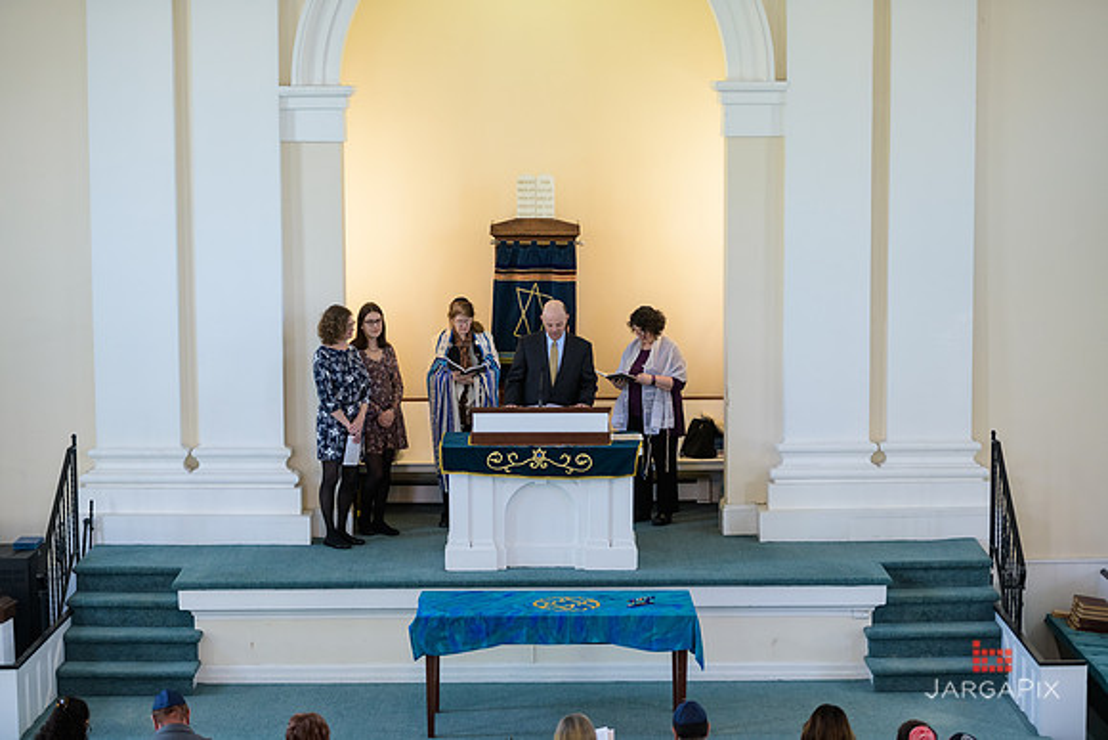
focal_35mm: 78
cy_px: 370
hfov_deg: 26.0
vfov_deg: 17.5
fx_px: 2401
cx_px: 554
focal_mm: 78
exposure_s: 1/200
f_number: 3.2
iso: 1000
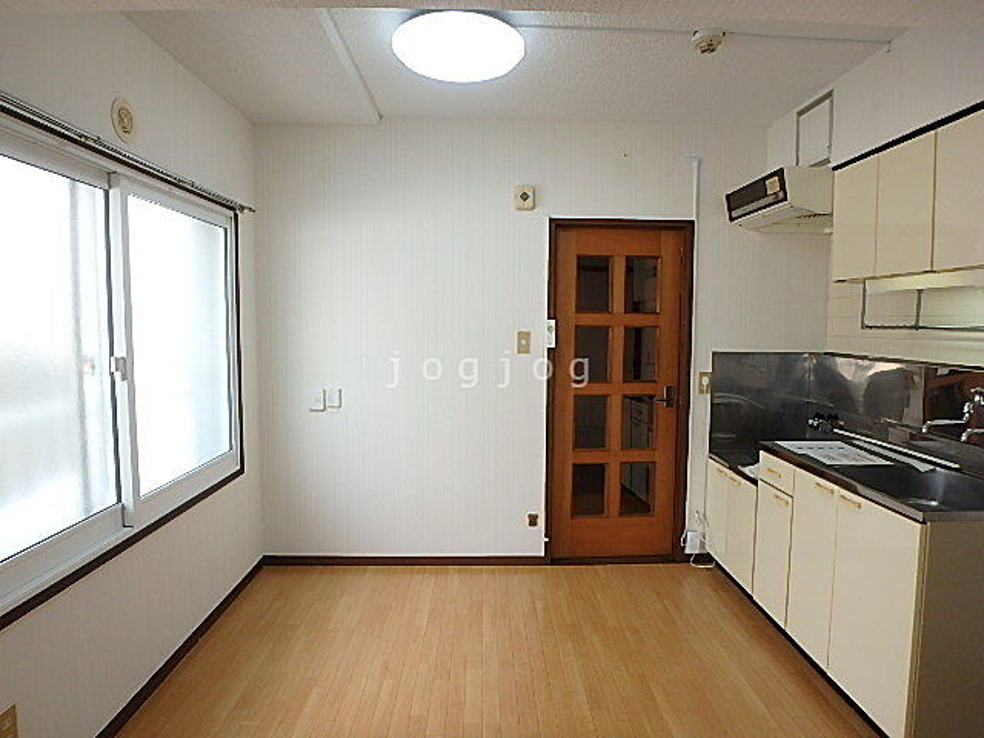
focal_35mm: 21
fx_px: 597
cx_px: 492
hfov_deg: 79.0
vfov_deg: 63.4
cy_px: 369
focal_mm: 3.7
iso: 125
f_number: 3.5
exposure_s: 1/80
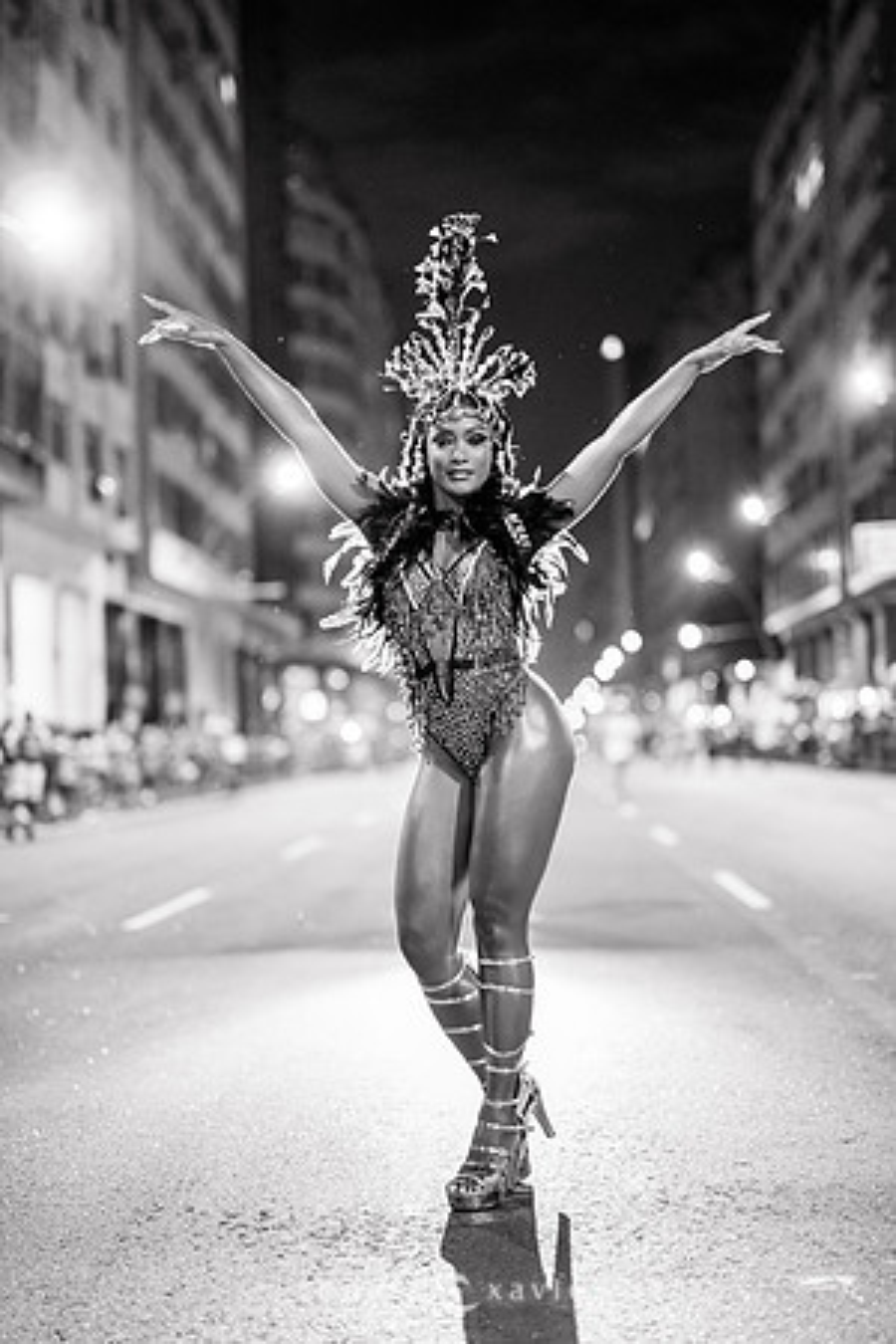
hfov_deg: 27.0
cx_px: 448
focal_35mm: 50
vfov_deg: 39.6
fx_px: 1867
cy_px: 672
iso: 2000
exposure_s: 1/320
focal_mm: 50
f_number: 1.2
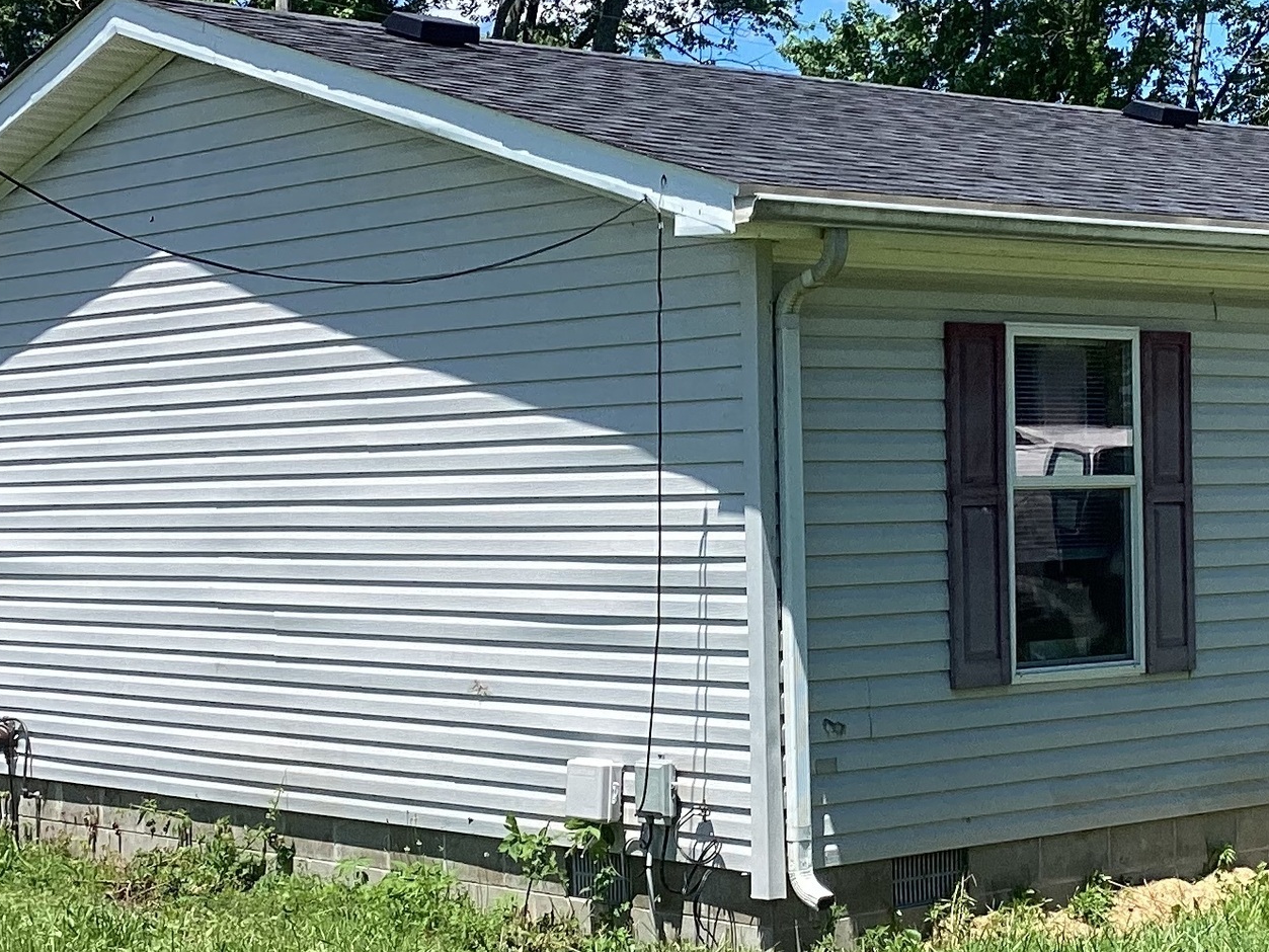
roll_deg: +1.6
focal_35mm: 76
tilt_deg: -1.9
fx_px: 2786
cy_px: 525
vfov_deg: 19.4
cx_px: 827
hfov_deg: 25.5
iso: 25
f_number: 2.4
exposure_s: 1/1006
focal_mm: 3.3
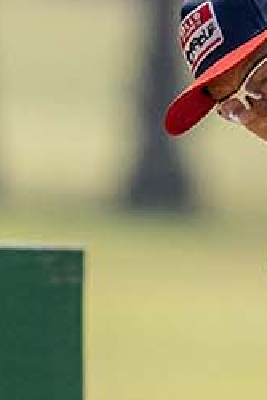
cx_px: 592
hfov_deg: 0.6
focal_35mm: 2302
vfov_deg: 0.9
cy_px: 334
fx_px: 25572
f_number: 5
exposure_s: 1/5000
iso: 1600
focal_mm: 400
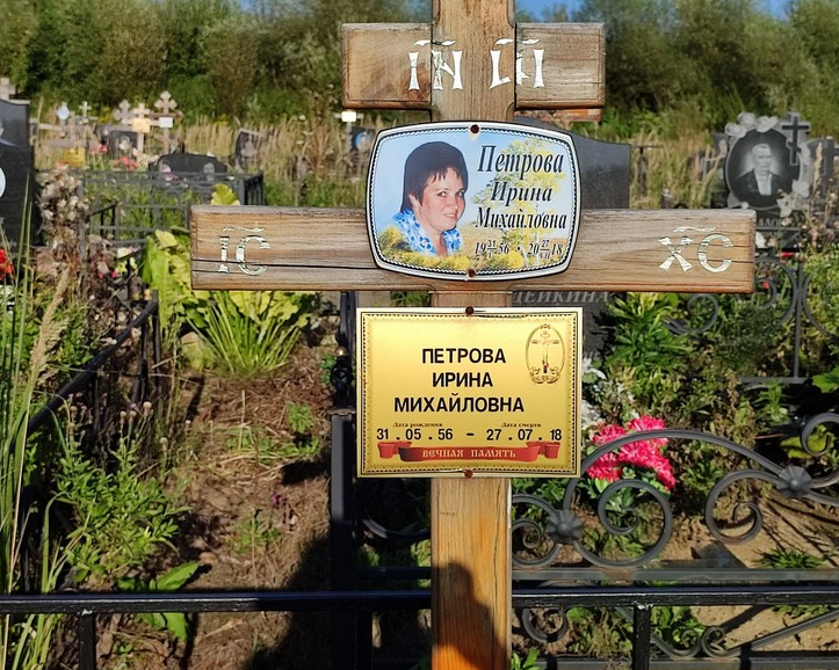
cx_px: 412
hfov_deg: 64.1
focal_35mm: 27
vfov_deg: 53.2
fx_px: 670
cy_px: 330
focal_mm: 6.04
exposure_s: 1/1303
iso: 50
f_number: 1.9
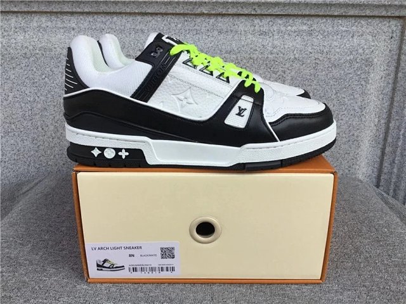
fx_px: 364
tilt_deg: -17.7
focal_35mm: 31
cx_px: 203
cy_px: 152
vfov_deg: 45.4
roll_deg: -0.2
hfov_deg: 58.4
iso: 25
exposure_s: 1/562
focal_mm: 3.3
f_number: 2.4
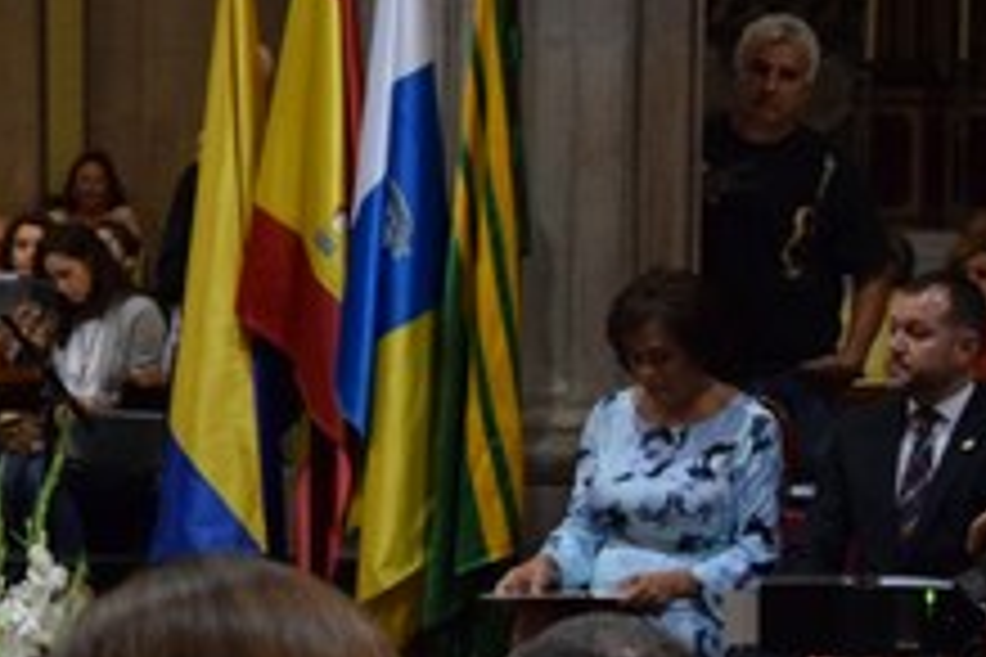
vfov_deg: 9.2
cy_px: 335
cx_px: -270
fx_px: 4081
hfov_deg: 13.3
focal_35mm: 149
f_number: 4.2
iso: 3200
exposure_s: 1/50
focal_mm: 34
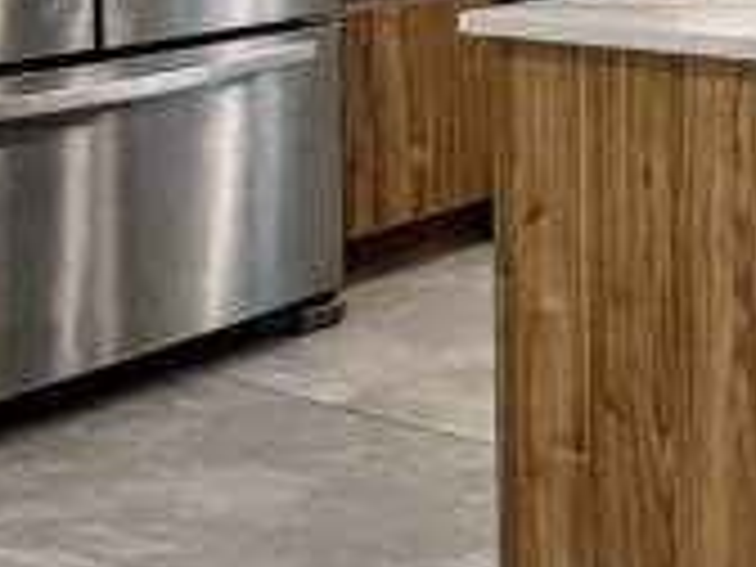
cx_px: 1354
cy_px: -189
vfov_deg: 21.2
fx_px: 1354
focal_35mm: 62
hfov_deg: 21.2
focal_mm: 1.57
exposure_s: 1/120
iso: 64
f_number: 1.8
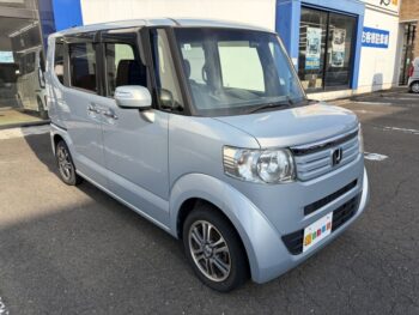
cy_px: 158
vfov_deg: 53.1
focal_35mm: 26
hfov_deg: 67.3
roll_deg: +1.5
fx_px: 315
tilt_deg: -14.5
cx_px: 210
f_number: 1.6
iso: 50
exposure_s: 1/1484
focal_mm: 5.96
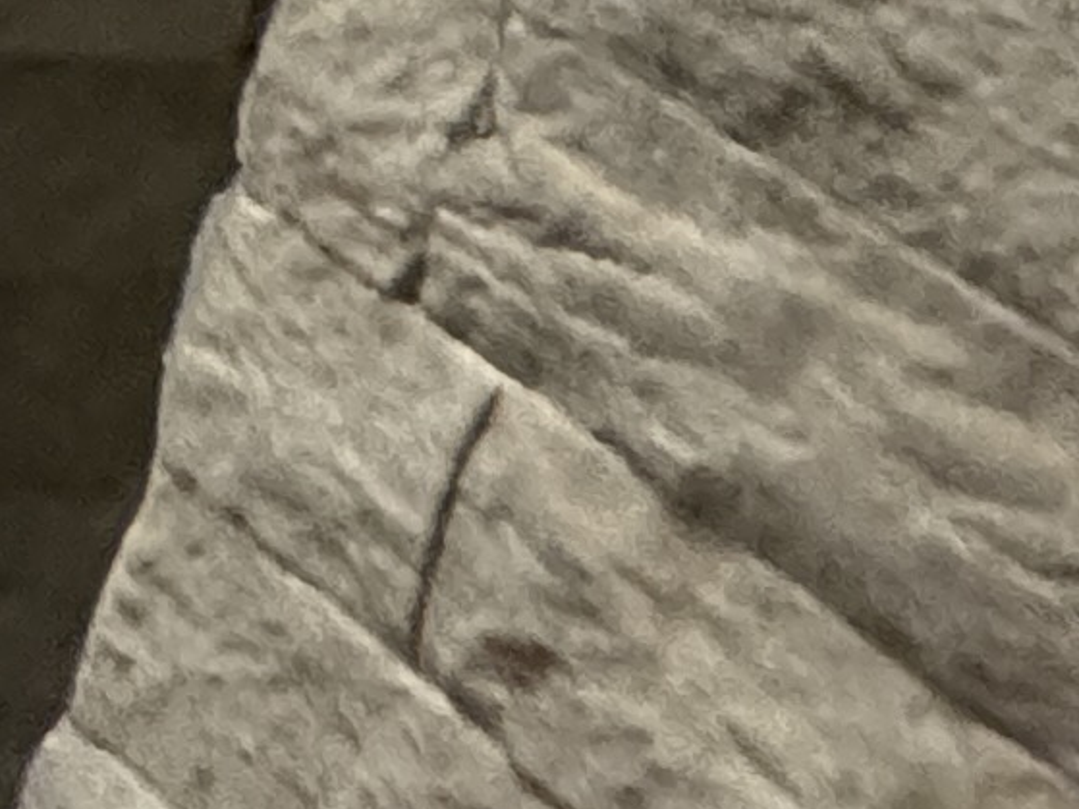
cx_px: -2581
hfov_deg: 10.0
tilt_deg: -18.1
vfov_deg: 12.4
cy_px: -958
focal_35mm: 101
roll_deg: -0.2
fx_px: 3148
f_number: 2.2
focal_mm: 2.22
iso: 1000
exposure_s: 1/60
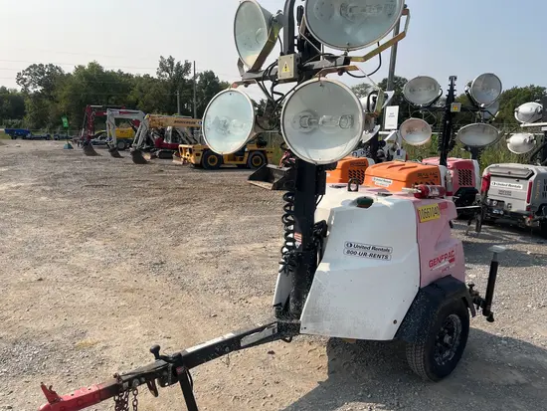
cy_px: 206
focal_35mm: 26
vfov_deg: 53.1
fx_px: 411
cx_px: 274
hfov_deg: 67.3
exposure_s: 1/3745
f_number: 1.6
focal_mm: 5.1
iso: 50
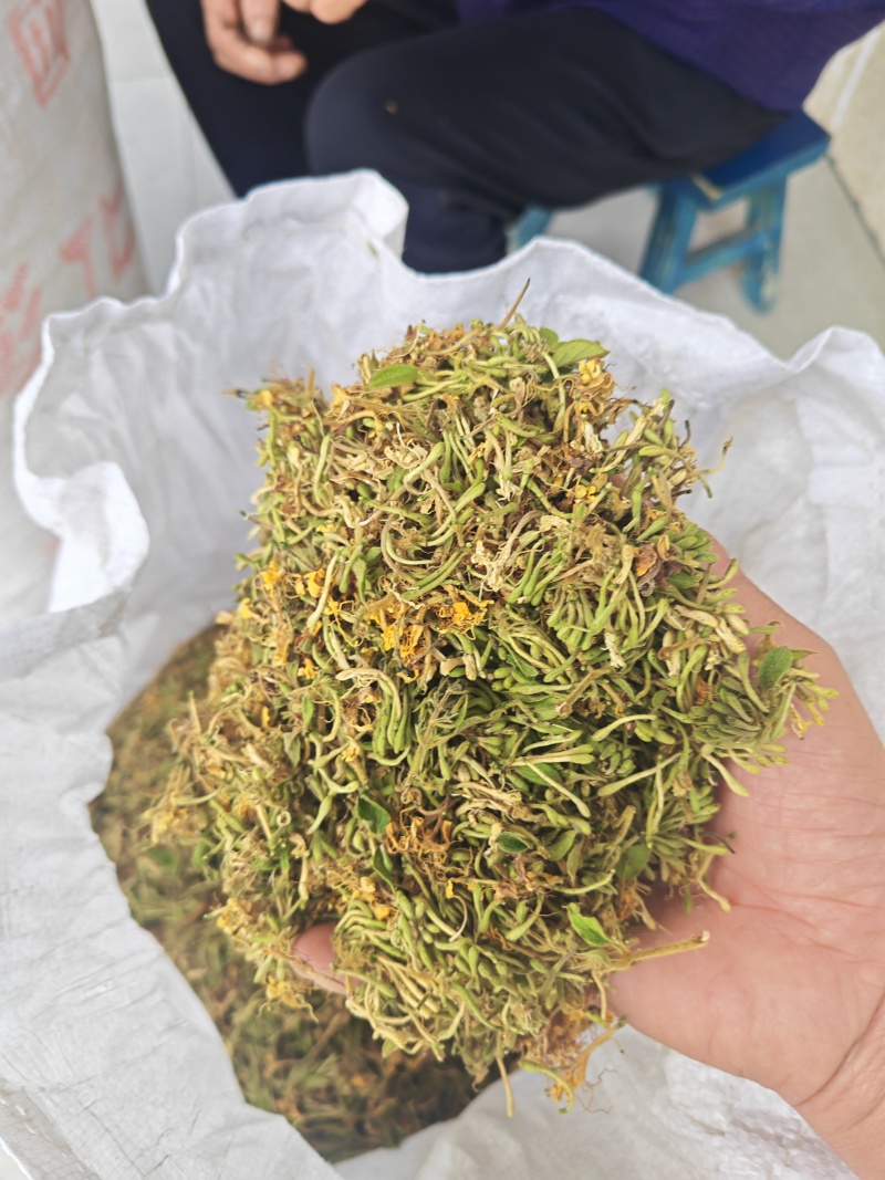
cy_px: 590
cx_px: 442
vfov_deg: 71.6
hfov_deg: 56.8
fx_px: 818
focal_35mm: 24
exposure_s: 1/120
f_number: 1.95
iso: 50
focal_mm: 5.52
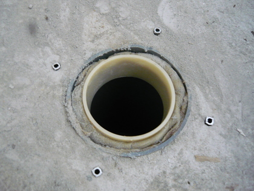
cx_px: 127
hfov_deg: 54.0
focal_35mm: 34
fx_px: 249
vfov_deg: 41.8
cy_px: 96
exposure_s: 1/10
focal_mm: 5.5
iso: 400
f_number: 2.8
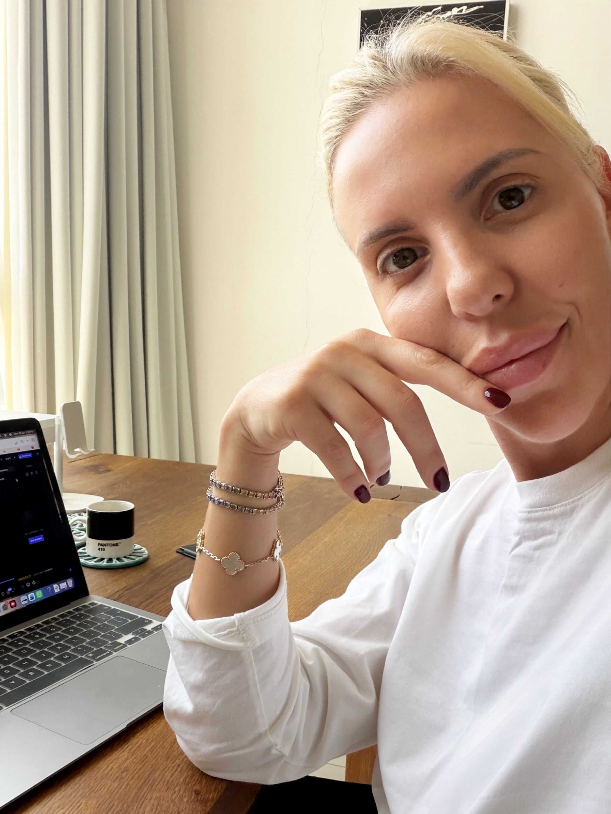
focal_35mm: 30
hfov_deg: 46.8
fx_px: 706
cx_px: 306
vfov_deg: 60.0
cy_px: 407
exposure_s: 1/72
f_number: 1.9
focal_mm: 2.71
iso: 80
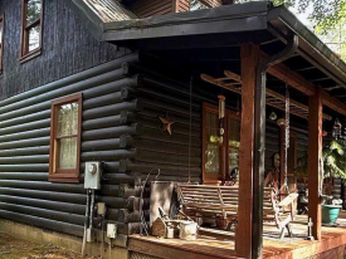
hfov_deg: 52.4
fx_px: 340
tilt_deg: +3.7
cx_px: 103
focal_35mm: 34
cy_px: 165
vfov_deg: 41.4
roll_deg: -1.1
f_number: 2.2
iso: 125
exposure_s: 1/99
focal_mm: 2.22
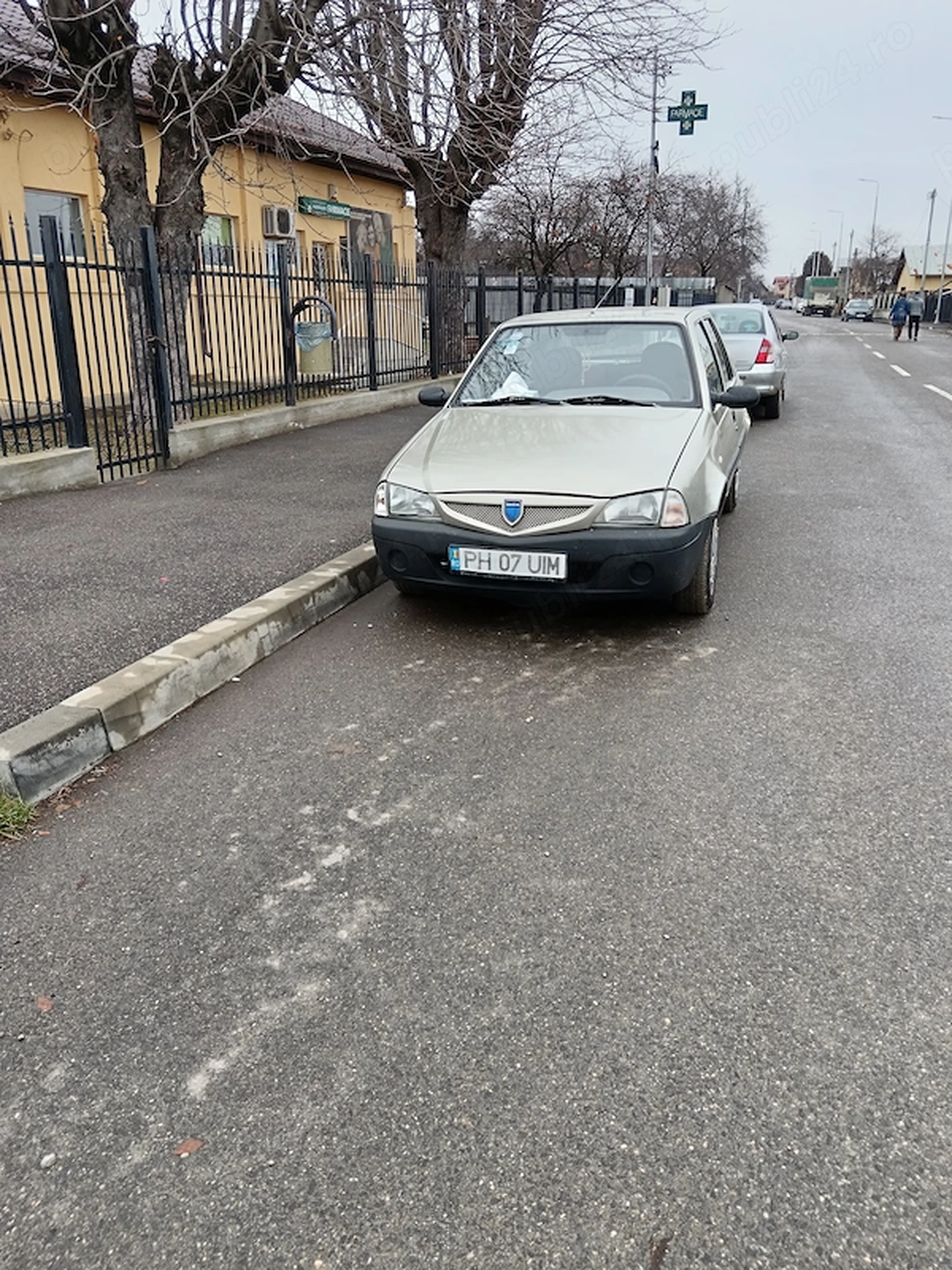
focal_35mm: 27
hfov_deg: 51.4
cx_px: 476
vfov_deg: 65.3
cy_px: 635
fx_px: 990
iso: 128
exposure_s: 1/100
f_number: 1.9
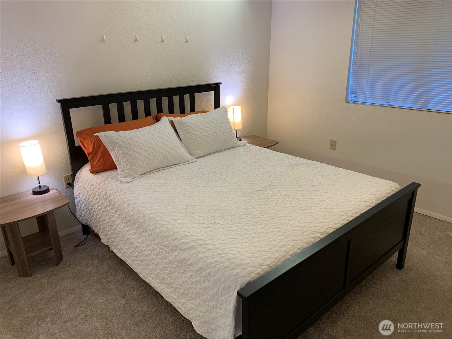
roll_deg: +0.9
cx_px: 226
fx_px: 339
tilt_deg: -20.8
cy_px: 170
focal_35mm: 26
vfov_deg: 53.1
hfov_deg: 67.3
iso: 64
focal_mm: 4.25
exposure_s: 1/60
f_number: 1.8
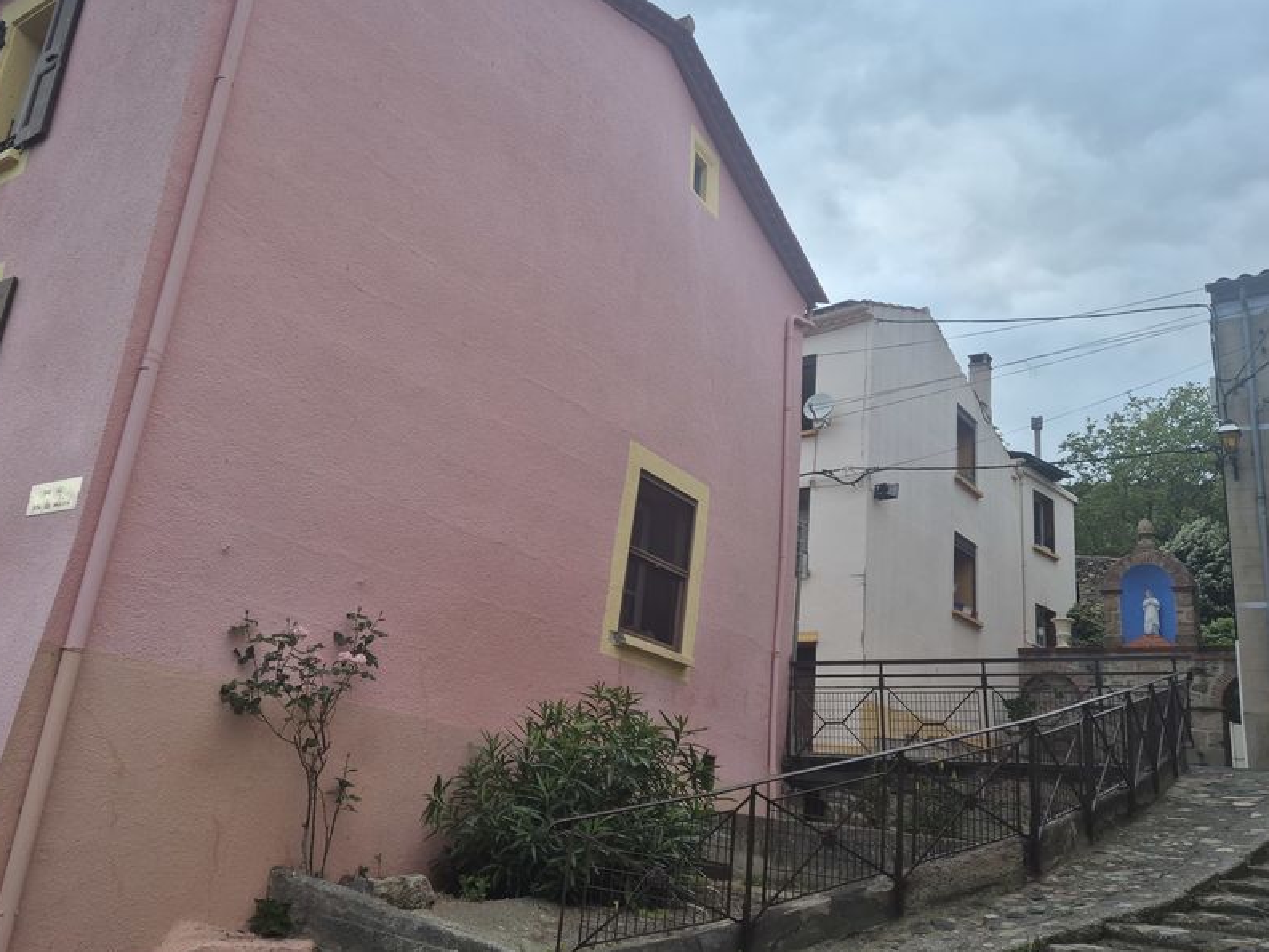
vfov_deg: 48.2
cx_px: 522
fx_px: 1063
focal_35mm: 29
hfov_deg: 61.2
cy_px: 442
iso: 160
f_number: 1.8
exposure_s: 1/180
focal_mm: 5.4
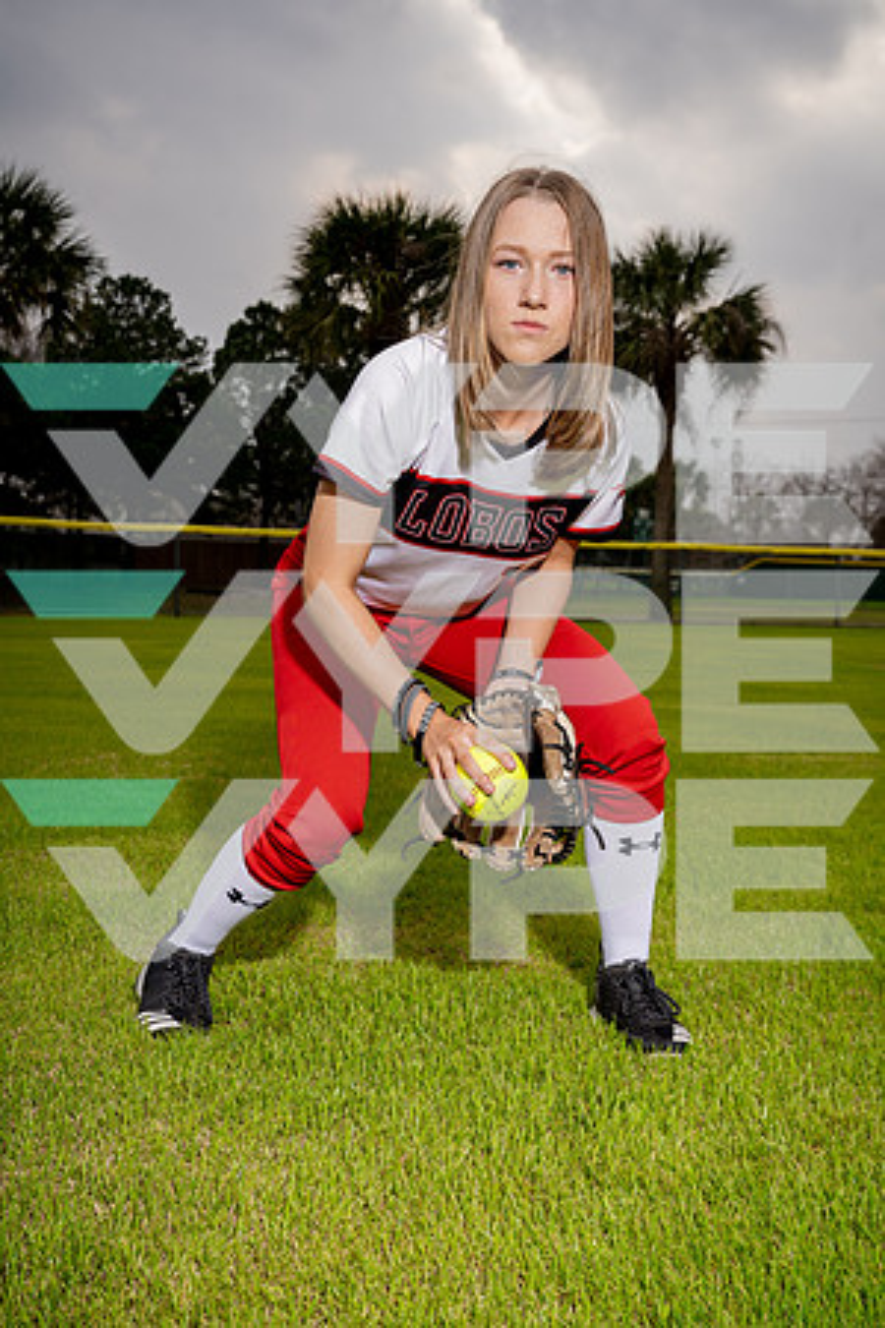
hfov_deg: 30.5
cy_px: 664
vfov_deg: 44.5
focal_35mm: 44
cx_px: 442
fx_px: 1622
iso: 100
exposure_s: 1/250
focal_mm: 44
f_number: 7.1
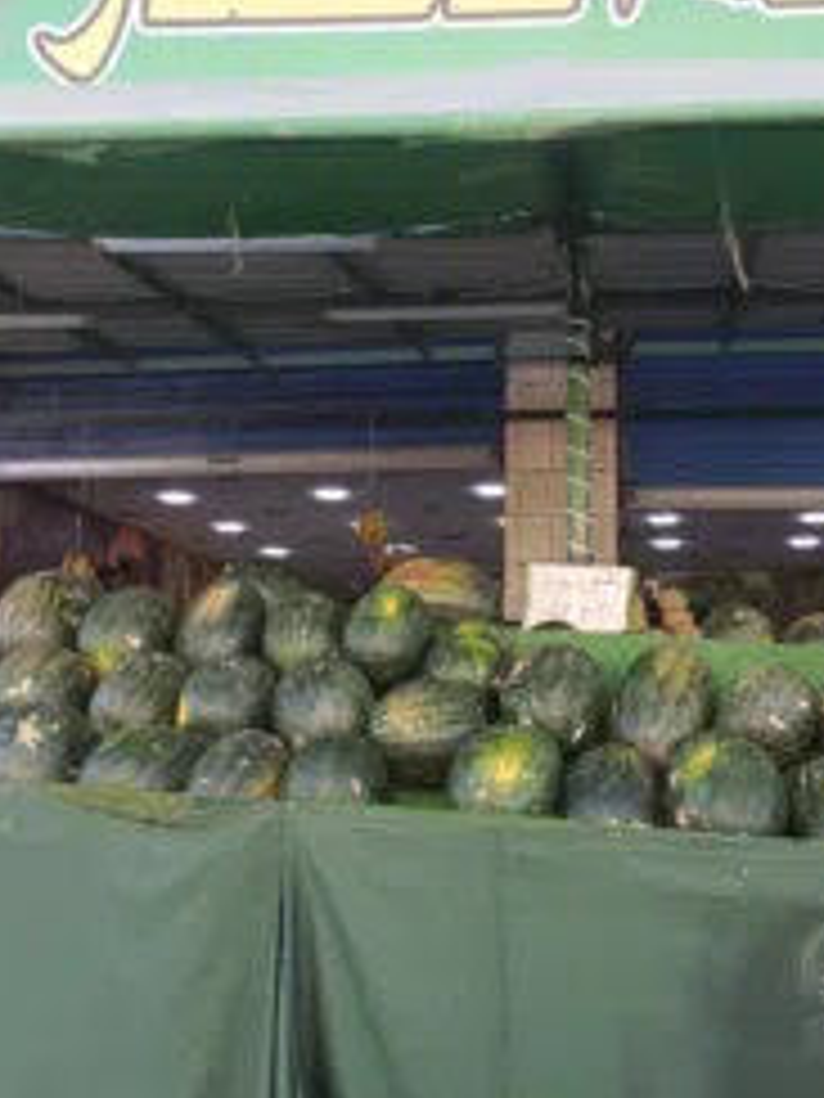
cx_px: 486
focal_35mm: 41
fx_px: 1301
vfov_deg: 45.8
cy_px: 526
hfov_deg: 35.0
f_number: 1.79
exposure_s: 1/100
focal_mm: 4.74
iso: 158
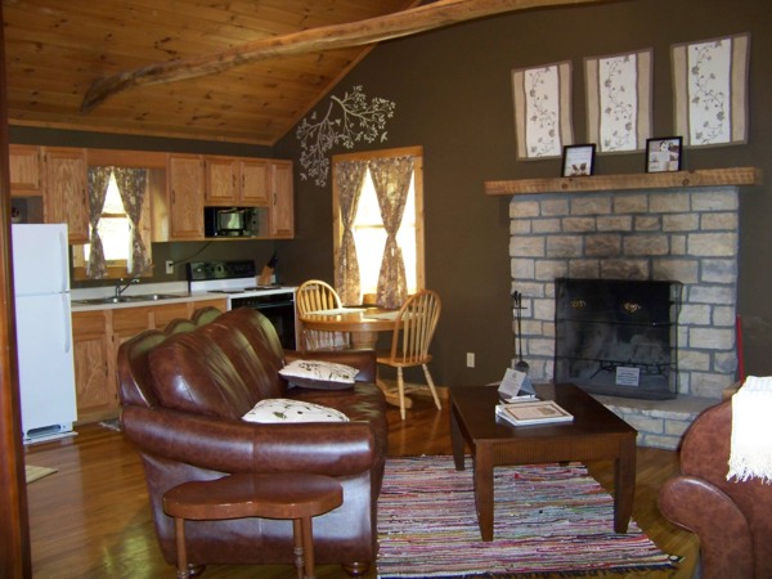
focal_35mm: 36
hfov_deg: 51.4
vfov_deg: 39.7
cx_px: 386
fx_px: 803
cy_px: 290
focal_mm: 5.85
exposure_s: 1/30
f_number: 2.8
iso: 200
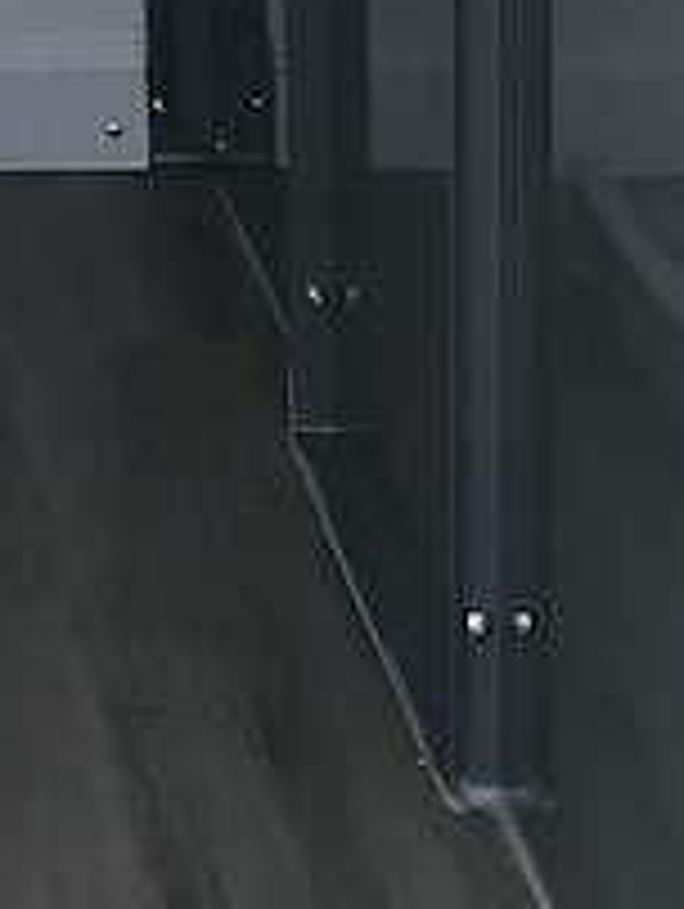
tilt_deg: -5.0
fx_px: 4653
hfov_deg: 8.1
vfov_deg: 10.6
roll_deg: +2.1
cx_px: -626
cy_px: -603
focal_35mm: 177
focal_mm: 3.99
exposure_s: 1/507
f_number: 1.8
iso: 20
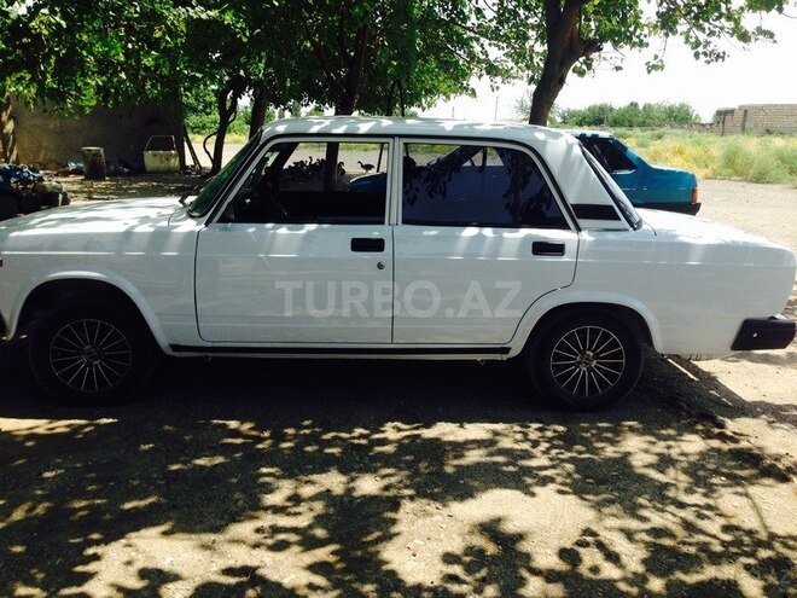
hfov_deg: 55.4
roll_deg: -0.3
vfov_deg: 42.9
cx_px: 398
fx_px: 760
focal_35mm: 33
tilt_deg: -13.7
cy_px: 299
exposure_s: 1/704
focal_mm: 4.12
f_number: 2.4
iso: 50
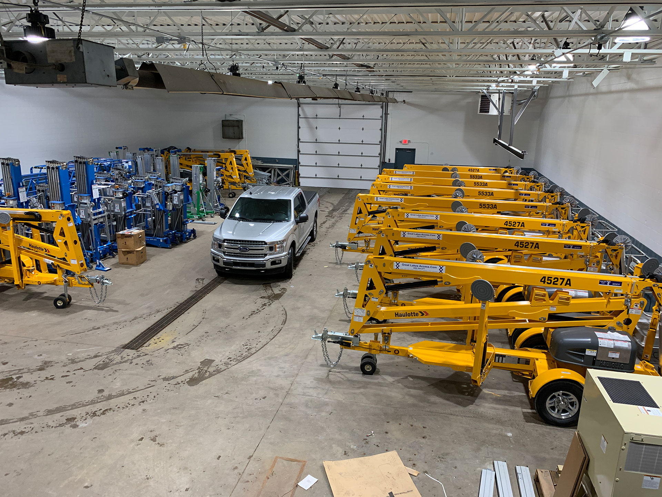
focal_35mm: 26
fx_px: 497
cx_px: 331
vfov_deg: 53.1
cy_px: 248
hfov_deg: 67.3
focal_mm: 4.25
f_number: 1.8
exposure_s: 1/60
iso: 100
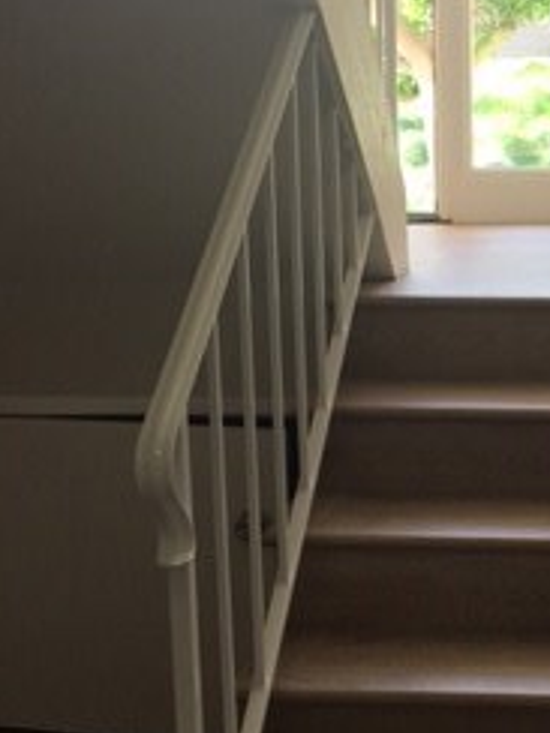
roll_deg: +0.1
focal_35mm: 76
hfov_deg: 19.0
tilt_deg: -8.4
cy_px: 330
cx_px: 502
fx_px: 1610
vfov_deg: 25.6
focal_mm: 4.15
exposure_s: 1/50
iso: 25
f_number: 2.2
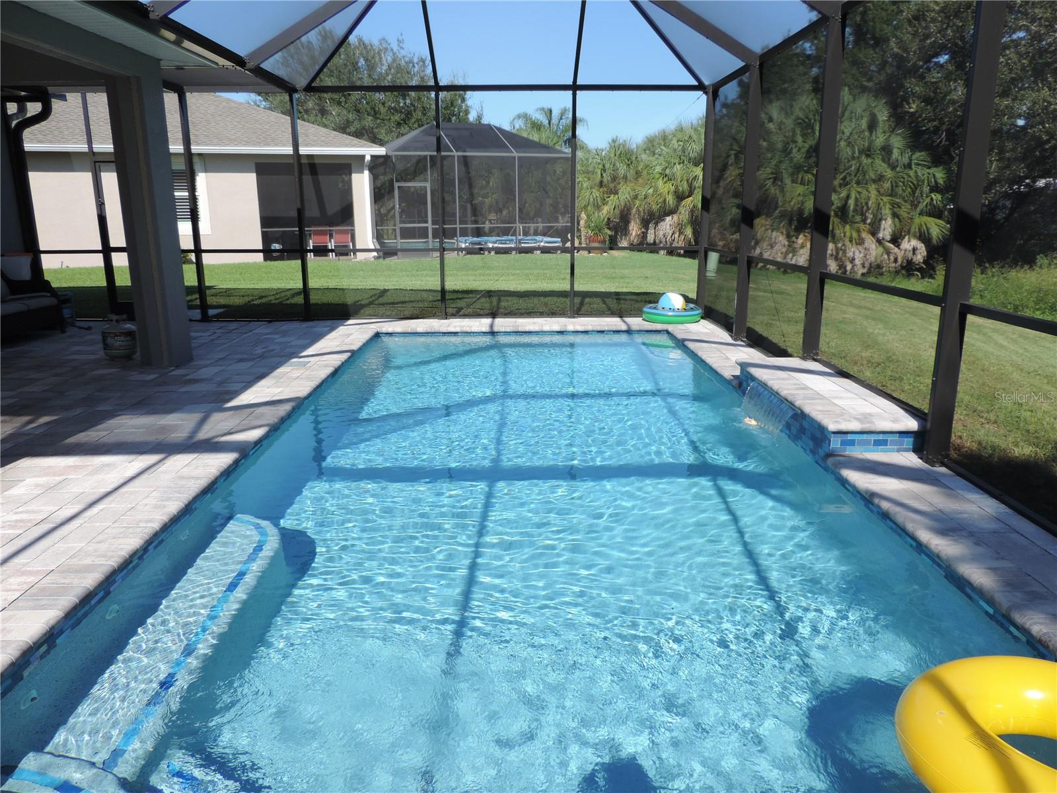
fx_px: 733
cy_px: 396
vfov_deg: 56.8
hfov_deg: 71.6
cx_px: 528
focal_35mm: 24
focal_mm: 4.3
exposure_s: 1/500
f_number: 3
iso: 80
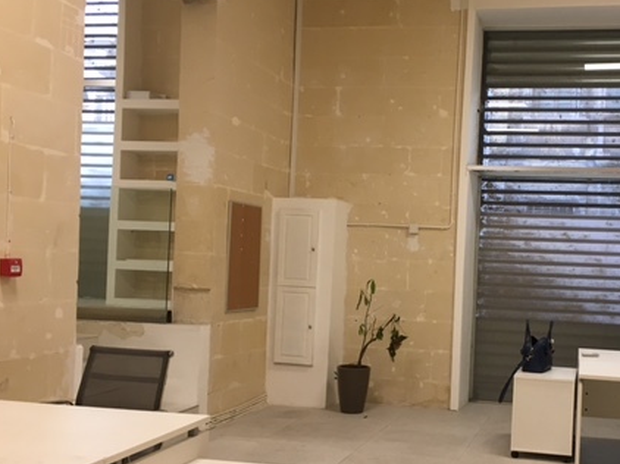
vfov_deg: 32.8
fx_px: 788
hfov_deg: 41.7
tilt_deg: -0.9
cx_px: 461
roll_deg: -3.2
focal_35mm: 44
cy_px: 266
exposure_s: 1/33
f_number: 2.2
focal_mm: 4.15
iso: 64
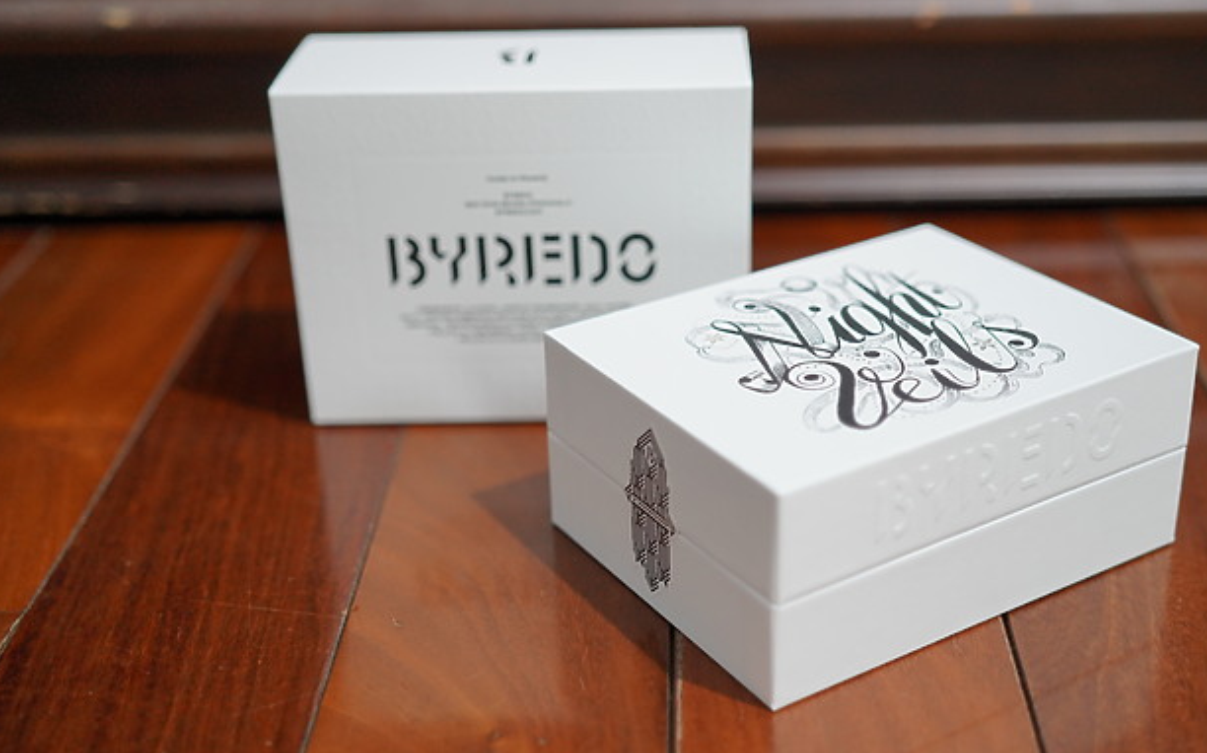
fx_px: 1578
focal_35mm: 48
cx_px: 651
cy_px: 390
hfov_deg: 41.8
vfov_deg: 26.8
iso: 2000
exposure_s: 1/30
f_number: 2
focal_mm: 40
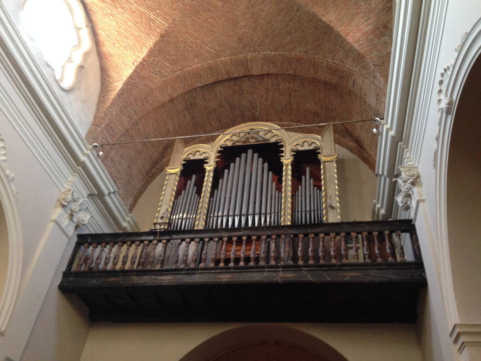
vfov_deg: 42.9
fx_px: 459
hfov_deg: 55.4
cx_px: 240
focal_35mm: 33
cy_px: 180
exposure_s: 1/20
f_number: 2.4
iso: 250
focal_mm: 4.12
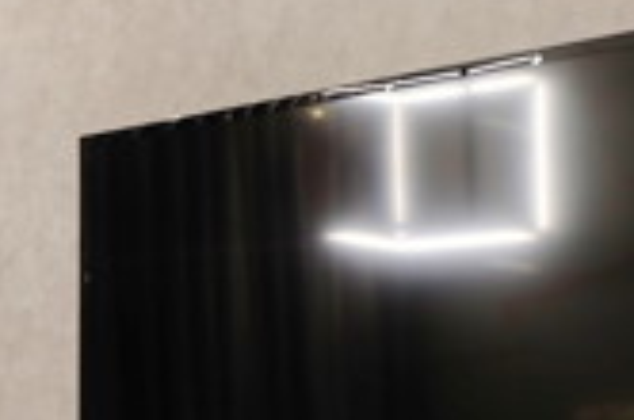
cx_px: -145
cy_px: 619
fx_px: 1529
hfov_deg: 21.6
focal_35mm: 87
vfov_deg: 14.6
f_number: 3.5
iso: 200
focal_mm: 16
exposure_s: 1/9
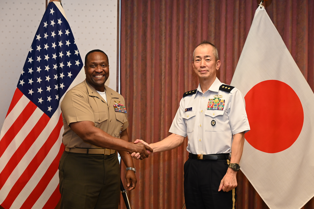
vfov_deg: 22.6
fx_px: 523
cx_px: 159
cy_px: 104
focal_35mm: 60
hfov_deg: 33.4
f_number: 5.6
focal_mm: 59
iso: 2000
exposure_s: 1/160
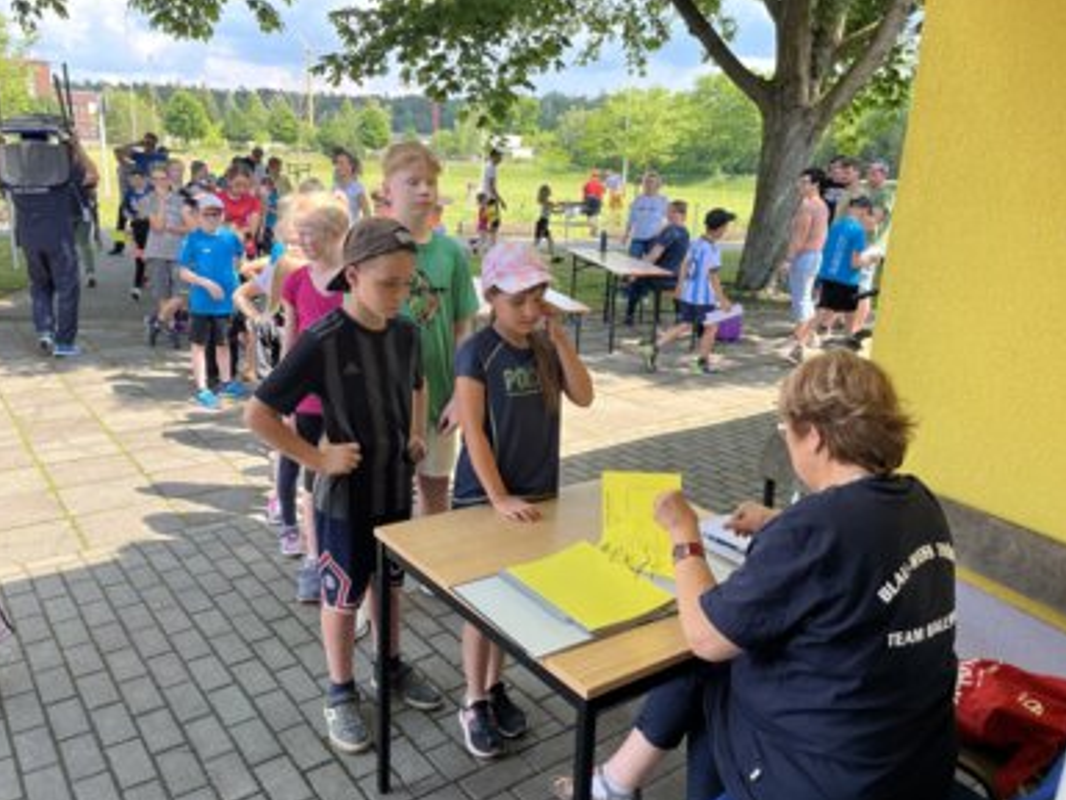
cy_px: 393
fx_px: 832
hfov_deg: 65.3
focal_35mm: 27
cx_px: 521
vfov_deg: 51.4
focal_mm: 5.1
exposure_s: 1/435
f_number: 1.6
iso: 50
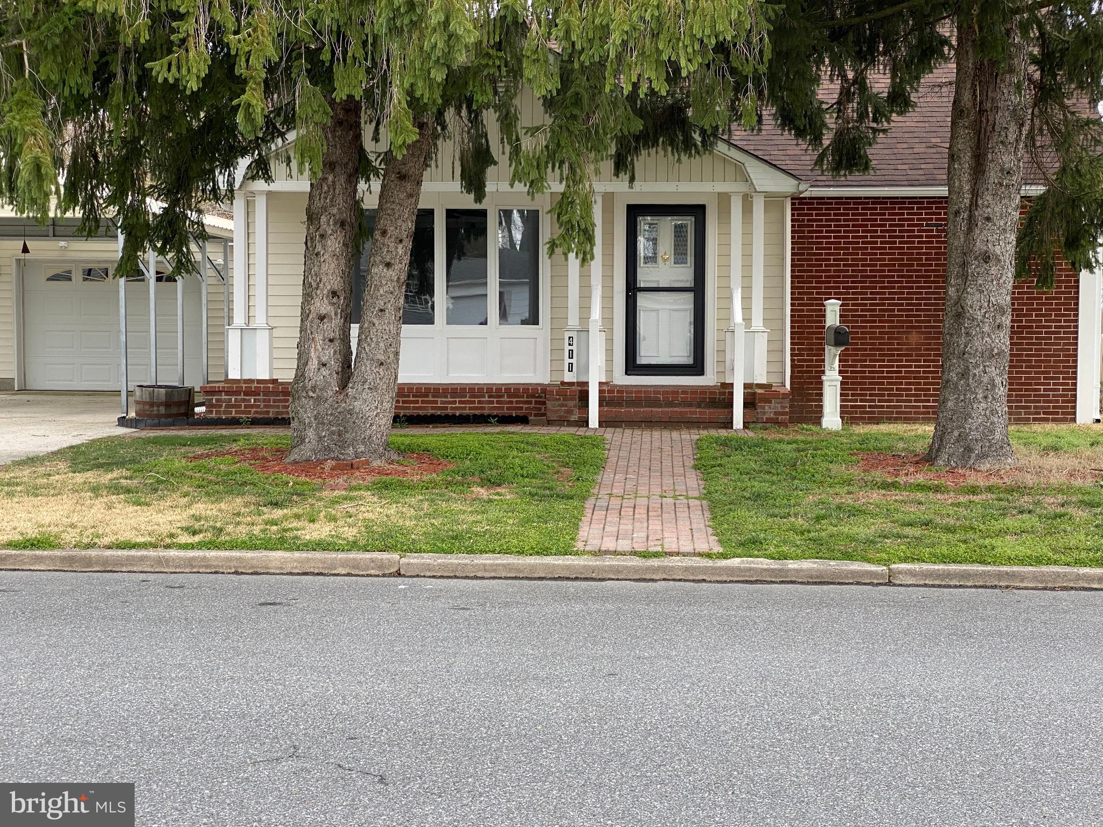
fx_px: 1657
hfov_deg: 36.8
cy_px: 414
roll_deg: -1.1
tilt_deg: -2.4
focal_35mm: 52
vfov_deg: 28.0
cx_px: 552
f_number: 2
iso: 20
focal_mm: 6
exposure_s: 1/347
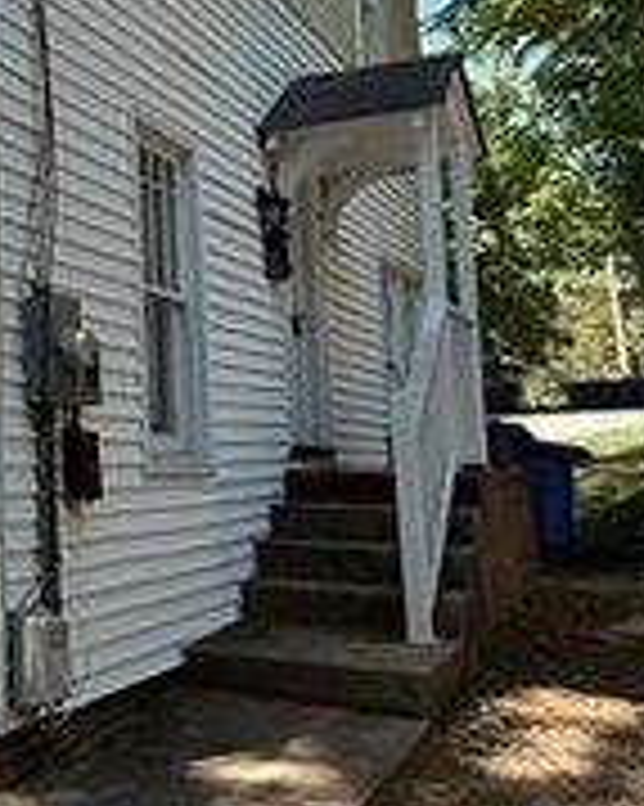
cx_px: -221
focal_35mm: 51
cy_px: 259
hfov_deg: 25.1
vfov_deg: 36.2
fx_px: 1216
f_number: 2.2
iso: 50
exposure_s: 1/770
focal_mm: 2.22
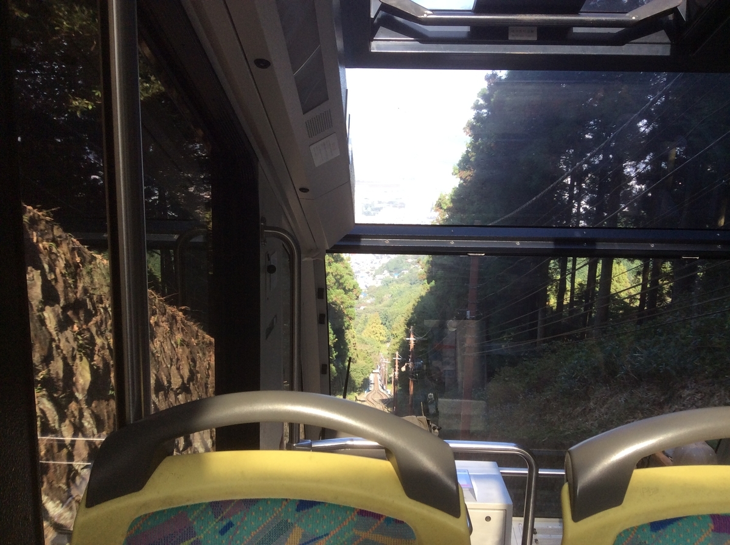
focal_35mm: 32
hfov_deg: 56.9
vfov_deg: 44.0
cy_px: 272
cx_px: 365
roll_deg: -0.1
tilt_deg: -13.3
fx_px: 674
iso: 40
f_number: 2.4
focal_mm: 3.3
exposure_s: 1/120
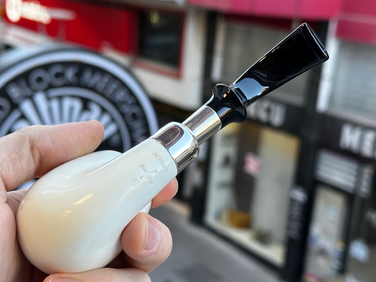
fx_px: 641
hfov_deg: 32.7
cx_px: 169
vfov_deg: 24.8
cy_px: 157
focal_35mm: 59
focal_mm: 6.86
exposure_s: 1/100
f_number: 1.78
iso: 50
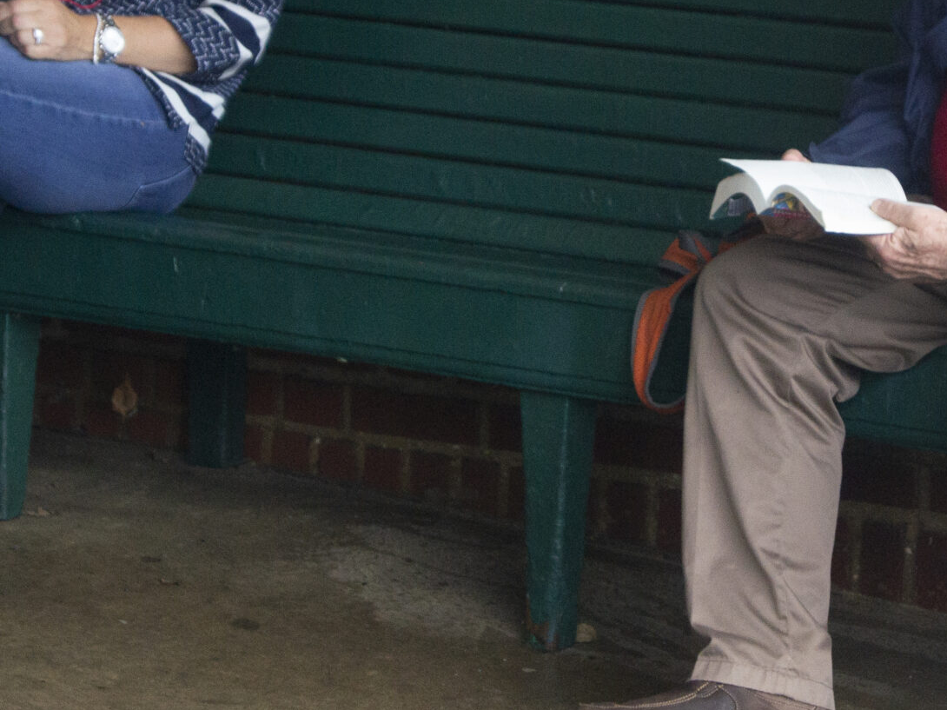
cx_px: 674
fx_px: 5091
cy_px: 139
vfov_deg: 8.0
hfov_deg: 10.6
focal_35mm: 186
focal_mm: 55
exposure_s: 1/25
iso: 1600
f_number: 5.6
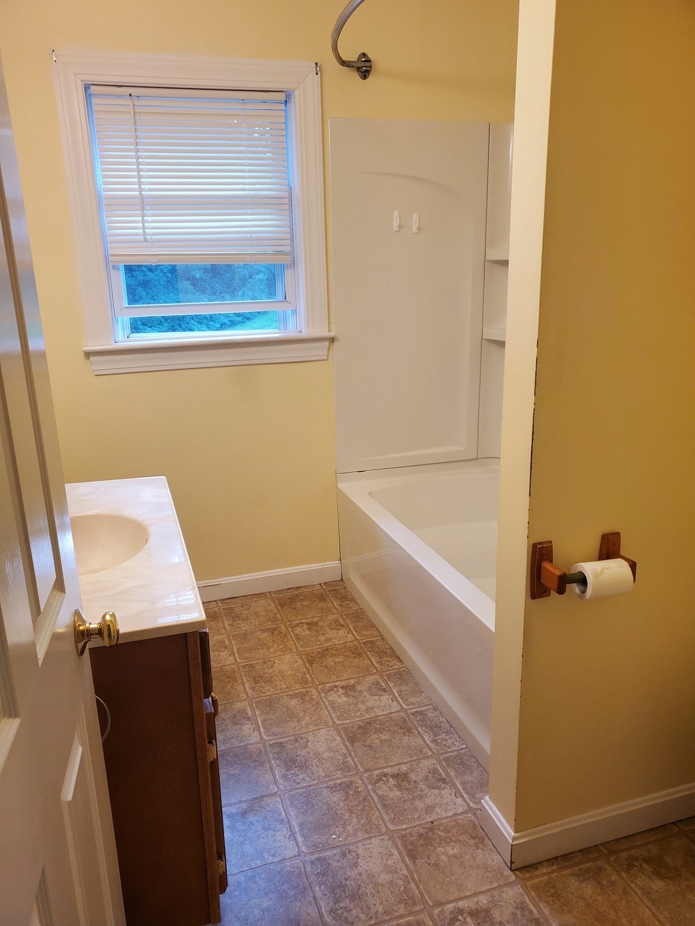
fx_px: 696
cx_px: 348
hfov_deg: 53.1
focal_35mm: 26
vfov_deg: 67.3
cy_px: 463
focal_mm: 4.3
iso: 160
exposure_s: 1/120
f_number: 1.5
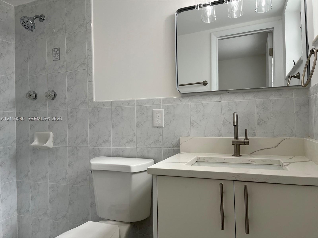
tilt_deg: +2.1
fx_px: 239
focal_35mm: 26
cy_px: 119
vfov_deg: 53.1
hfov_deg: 67.3
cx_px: 159
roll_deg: +2.7
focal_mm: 5.1
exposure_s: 1/628
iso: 50
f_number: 1.6
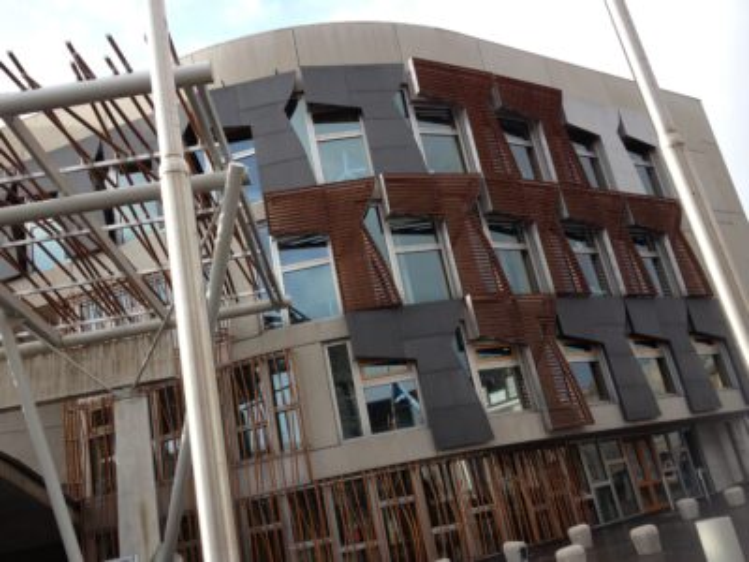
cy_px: 281
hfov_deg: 52.6
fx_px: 757
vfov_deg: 40.7
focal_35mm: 35
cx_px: 374
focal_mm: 4.28
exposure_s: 1/476
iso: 50
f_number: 2.4
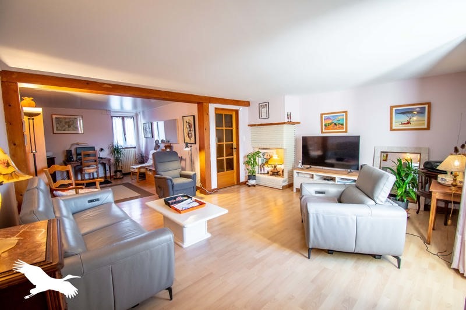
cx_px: 233
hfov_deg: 100.4
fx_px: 194
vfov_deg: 77.3
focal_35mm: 15
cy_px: 155
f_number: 4.5
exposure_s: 1/80
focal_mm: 10
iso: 800
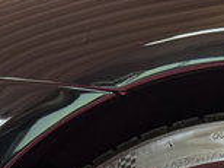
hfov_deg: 16.0
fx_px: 775
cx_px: 244
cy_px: 412
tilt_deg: -7.3
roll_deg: -0.1
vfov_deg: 10.5
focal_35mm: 120
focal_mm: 6.76
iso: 160
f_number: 1.78
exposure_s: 1/50
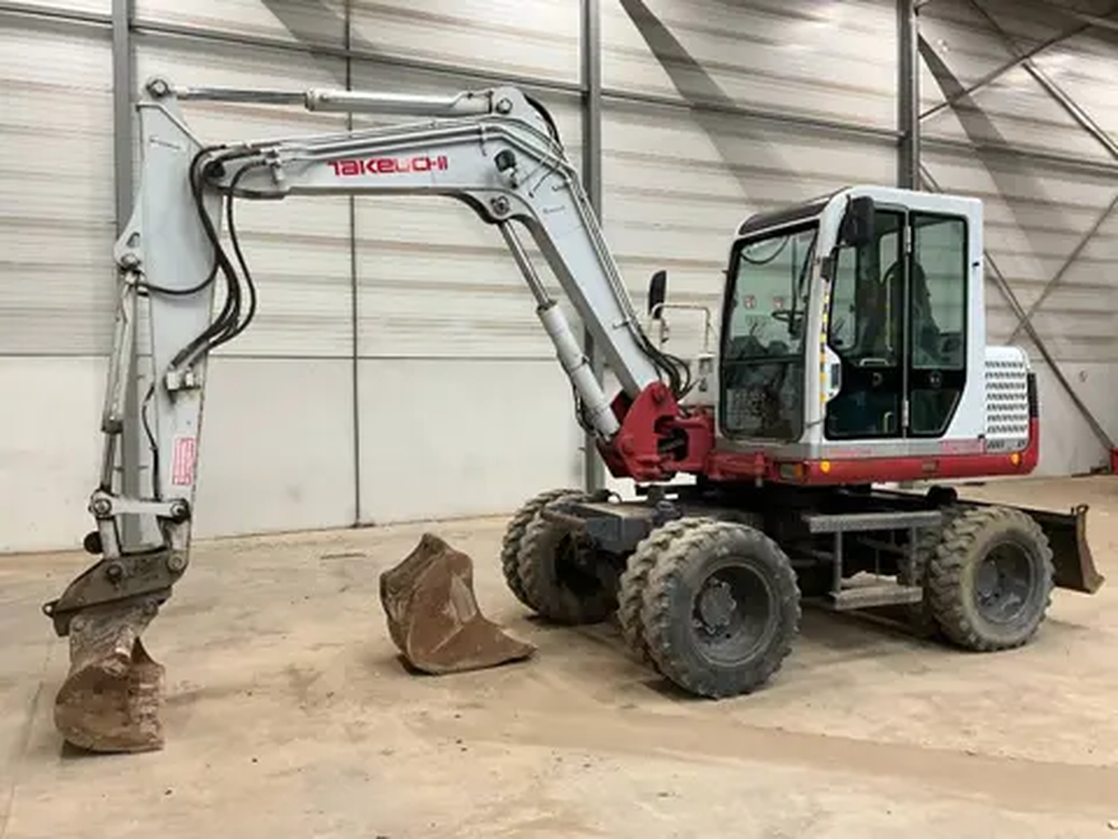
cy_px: 420
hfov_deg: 61.7
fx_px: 937
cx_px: 559
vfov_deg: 48.2
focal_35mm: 29
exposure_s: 1/60
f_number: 1.8
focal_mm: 3
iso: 160
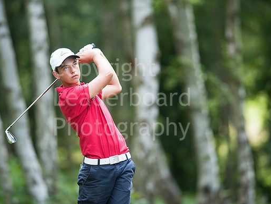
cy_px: 102
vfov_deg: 4.6
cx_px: 123
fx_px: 2562
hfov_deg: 6.1
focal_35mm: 327
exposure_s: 1/1250
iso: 400
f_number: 4
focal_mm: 300
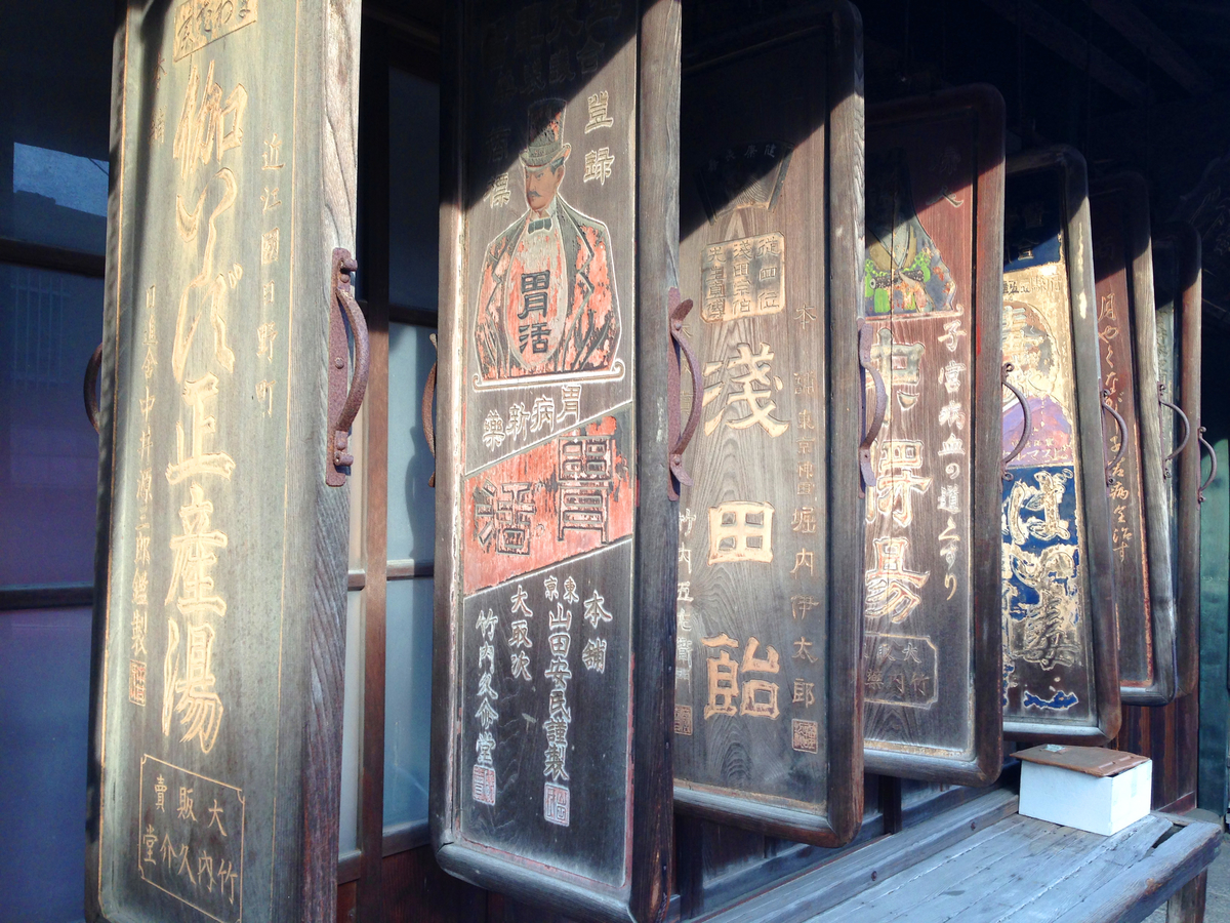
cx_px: 615
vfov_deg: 42.9
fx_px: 1173
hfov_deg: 55.4
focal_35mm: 33
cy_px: 462
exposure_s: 1/151
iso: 50
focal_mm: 4.12
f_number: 2.4
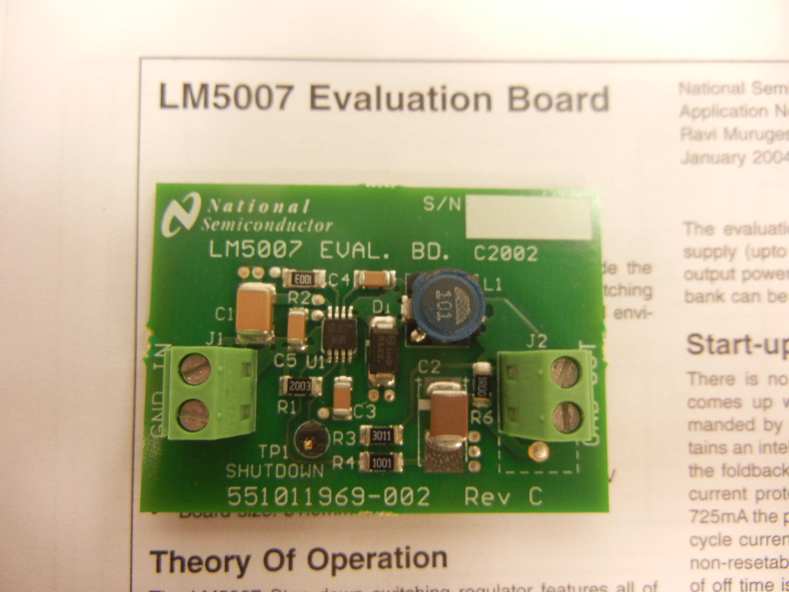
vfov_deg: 46.8
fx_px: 684
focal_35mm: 30
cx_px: 394
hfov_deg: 60.0
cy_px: 296
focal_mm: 5.4
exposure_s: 1/30
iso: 376
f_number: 3.5
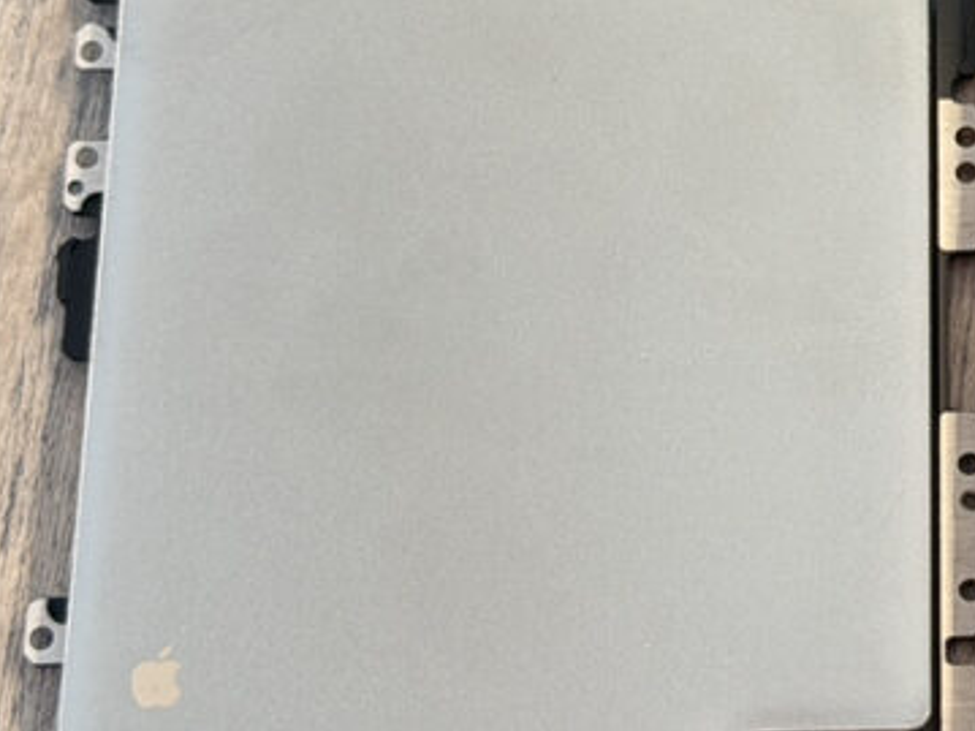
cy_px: 16
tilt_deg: -66.5
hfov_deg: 14.1
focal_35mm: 137
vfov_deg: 10.7
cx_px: 1097
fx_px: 3857
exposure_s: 1/60
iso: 64
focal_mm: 6.76
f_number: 1.78
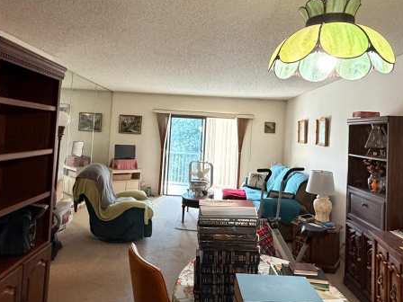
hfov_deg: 69.4
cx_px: 195
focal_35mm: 25
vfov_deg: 54.5
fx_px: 291
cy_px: 122
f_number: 2.2
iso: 640
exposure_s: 1/60
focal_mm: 2.22
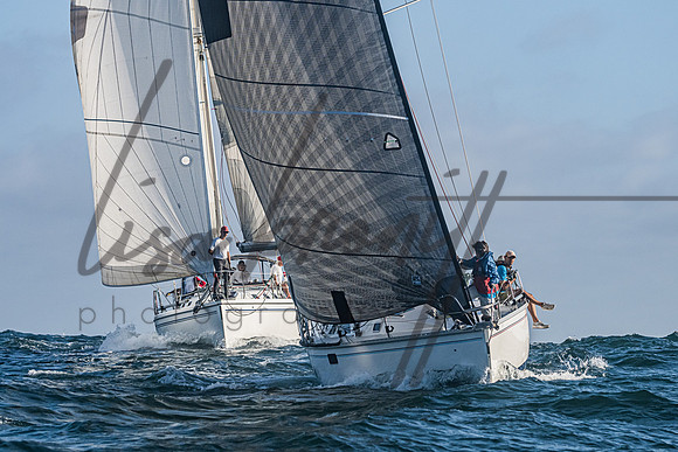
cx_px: 288
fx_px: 3872
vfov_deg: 6.7
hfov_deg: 10.0
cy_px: 147
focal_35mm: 206
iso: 400
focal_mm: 145
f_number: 6.3
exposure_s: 1/5000
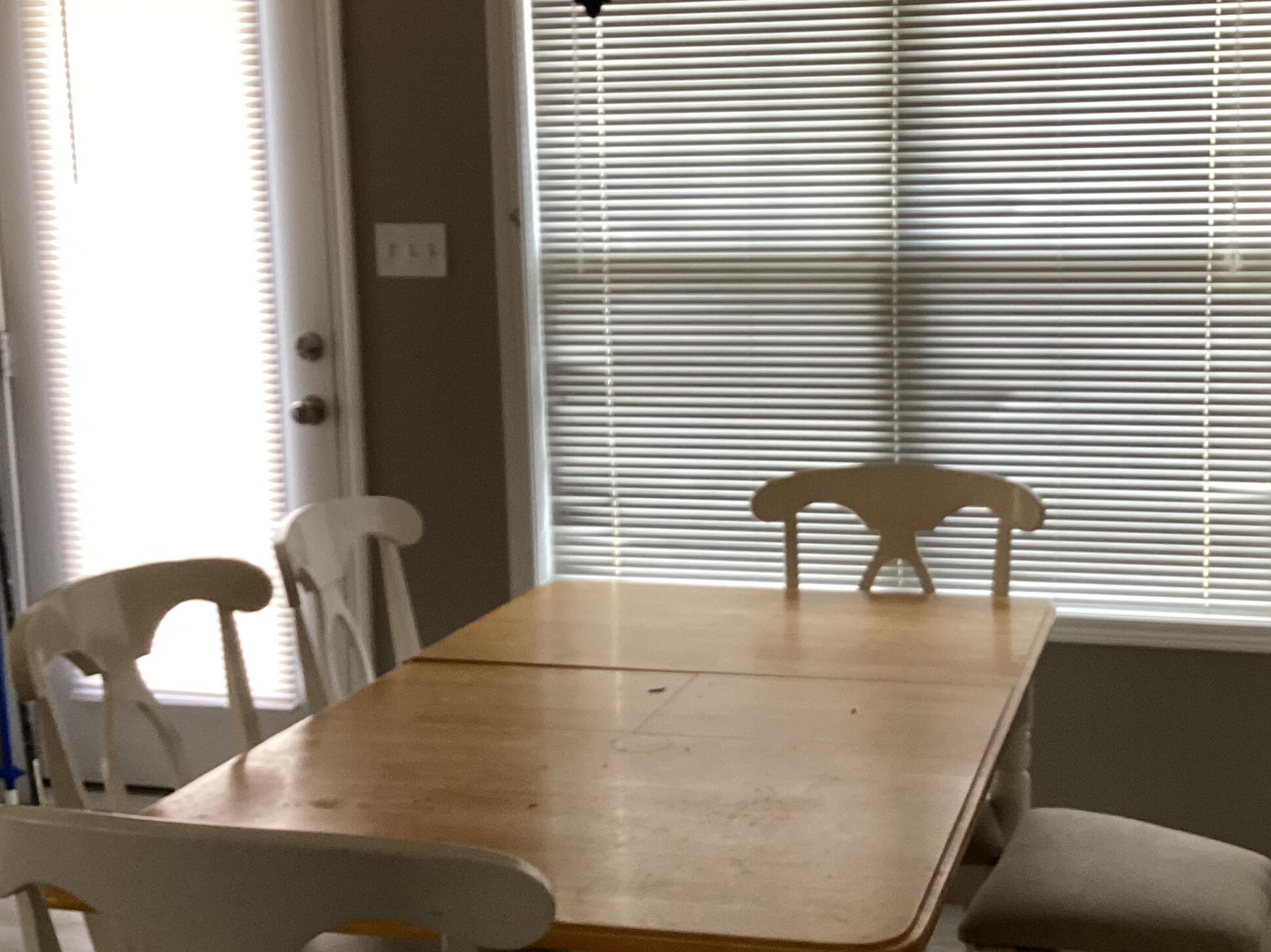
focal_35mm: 48
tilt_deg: -8.7
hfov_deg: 39.4
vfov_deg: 30.3
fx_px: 1762
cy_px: 476
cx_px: 805
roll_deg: +0.2
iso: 100
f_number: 2.4
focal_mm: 3.3
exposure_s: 1/60
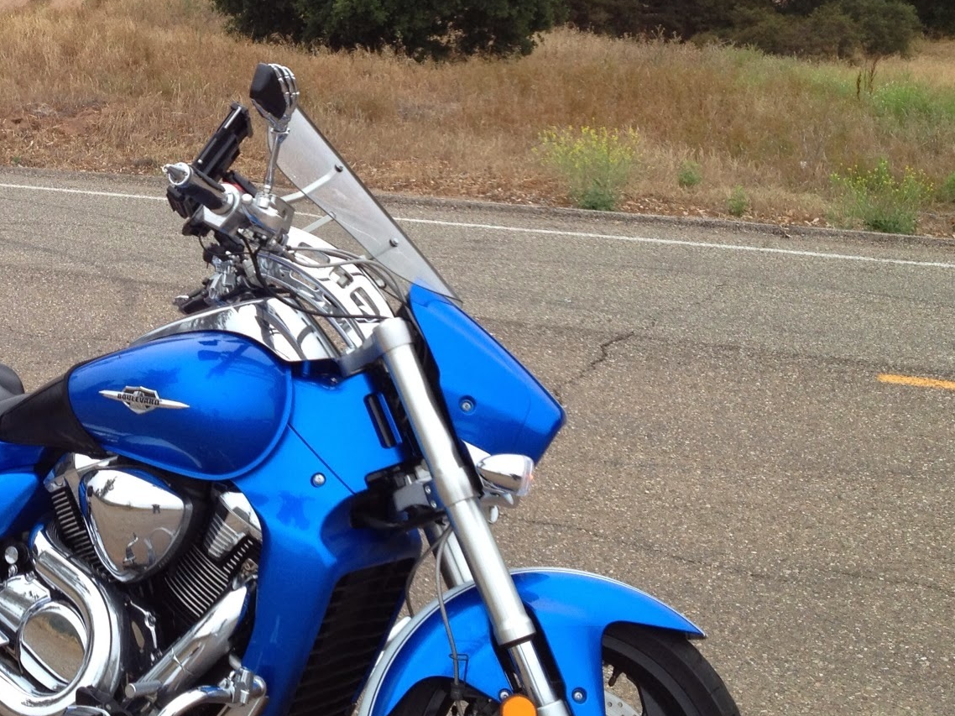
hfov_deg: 29.8
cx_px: 149
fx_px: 1738
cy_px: 222
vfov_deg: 23.1
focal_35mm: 63
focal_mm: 4.28
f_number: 2.4
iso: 50
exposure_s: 1/222
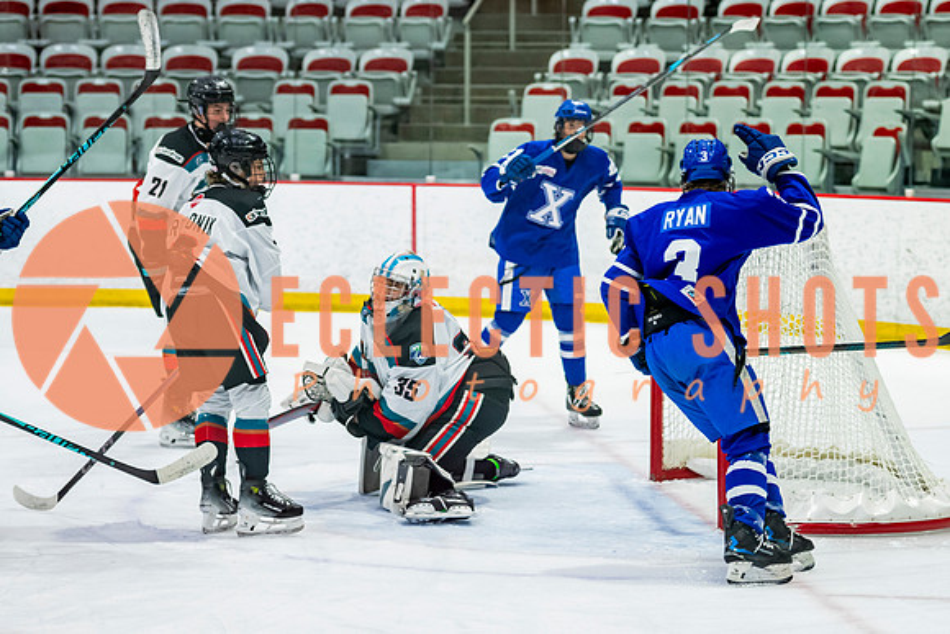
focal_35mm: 135
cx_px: 601
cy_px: 449
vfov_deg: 10.1
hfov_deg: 15.2
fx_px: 3566
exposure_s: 1/800
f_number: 3.2
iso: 1600
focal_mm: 86
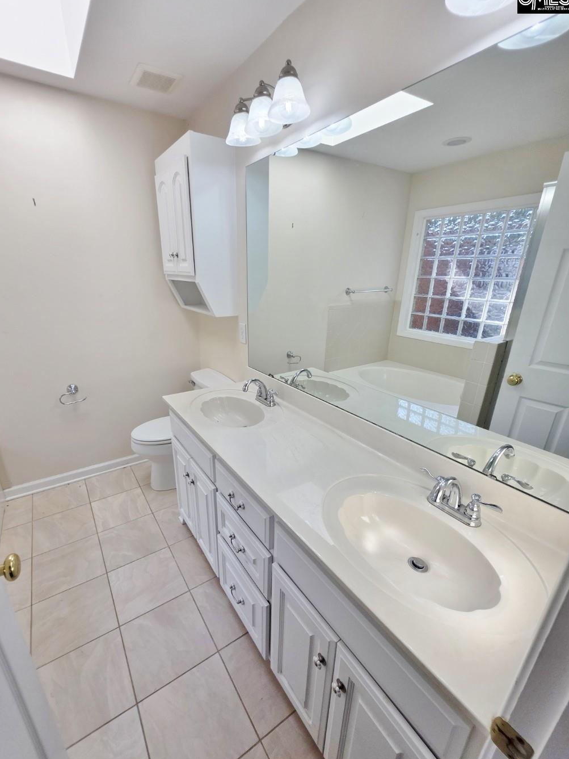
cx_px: 265
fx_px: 307
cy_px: 393
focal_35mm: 14
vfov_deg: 102.0
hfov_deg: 85.6
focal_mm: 2.2
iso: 40
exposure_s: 1/302
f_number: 1.9
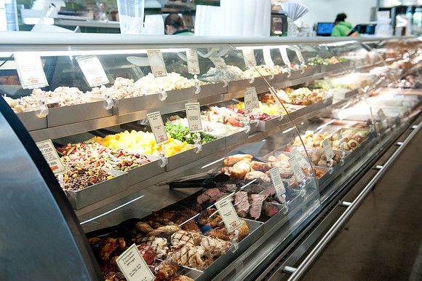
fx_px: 492
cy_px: 140
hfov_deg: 46.4
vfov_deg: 31.9
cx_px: 211
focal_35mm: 42
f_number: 4
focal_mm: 42
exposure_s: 1/80
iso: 640
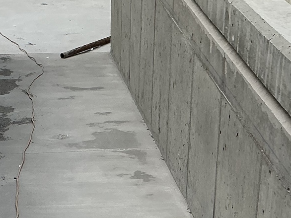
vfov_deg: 14.8
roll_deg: +1.5
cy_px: 200
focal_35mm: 99
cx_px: 102
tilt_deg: -27.5
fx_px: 832
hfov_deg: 19.8
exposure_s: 1/1342
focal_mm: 3
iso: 25
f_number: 1.8
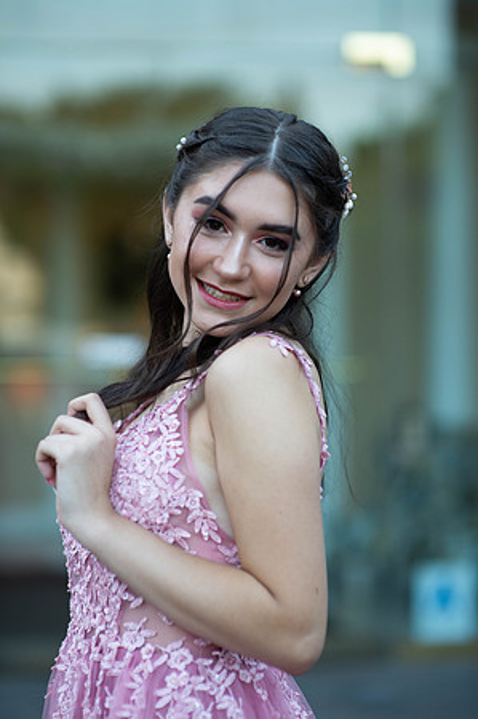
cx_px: 239
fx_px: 1697
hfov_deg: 16.0
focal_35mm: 85
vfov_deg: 23.9
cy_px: 360
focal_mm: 85
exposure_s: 1/640
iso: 250
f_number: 2
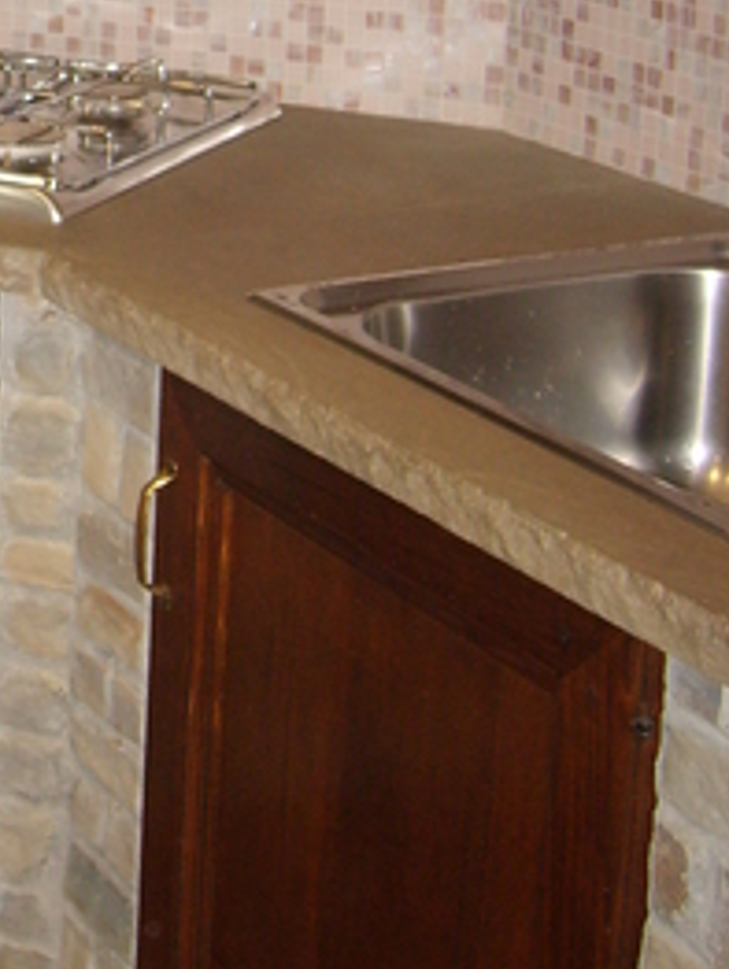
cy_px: -37
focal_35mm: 94
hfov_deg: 15.1
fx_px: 2635
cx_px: -178
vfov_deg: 20.1
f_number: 2.8
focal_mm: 5.8
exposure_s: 1/45
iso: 128
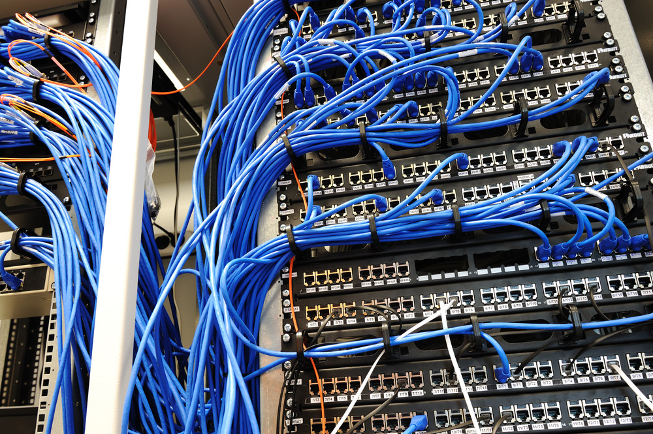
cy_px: 217
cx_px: 326
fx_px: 526
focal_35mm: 29
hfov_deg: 63.7
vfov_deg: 44.9
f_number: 9
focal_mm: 29
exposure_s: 1
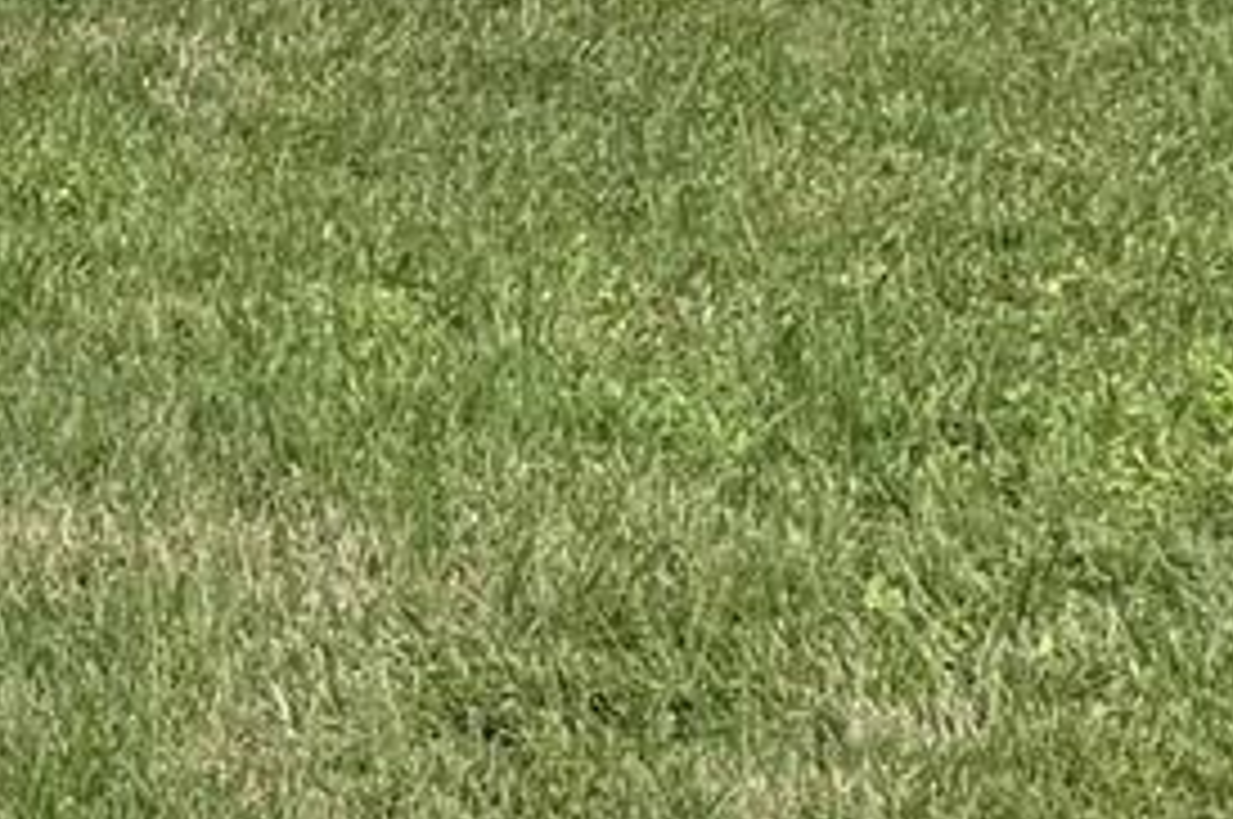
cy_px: -936
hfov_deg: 12.3
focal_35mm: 146
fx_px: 4995
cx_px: -1314
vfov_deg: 8.7
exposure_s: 1/2703
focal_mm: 6.76
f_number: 1.78
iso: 100
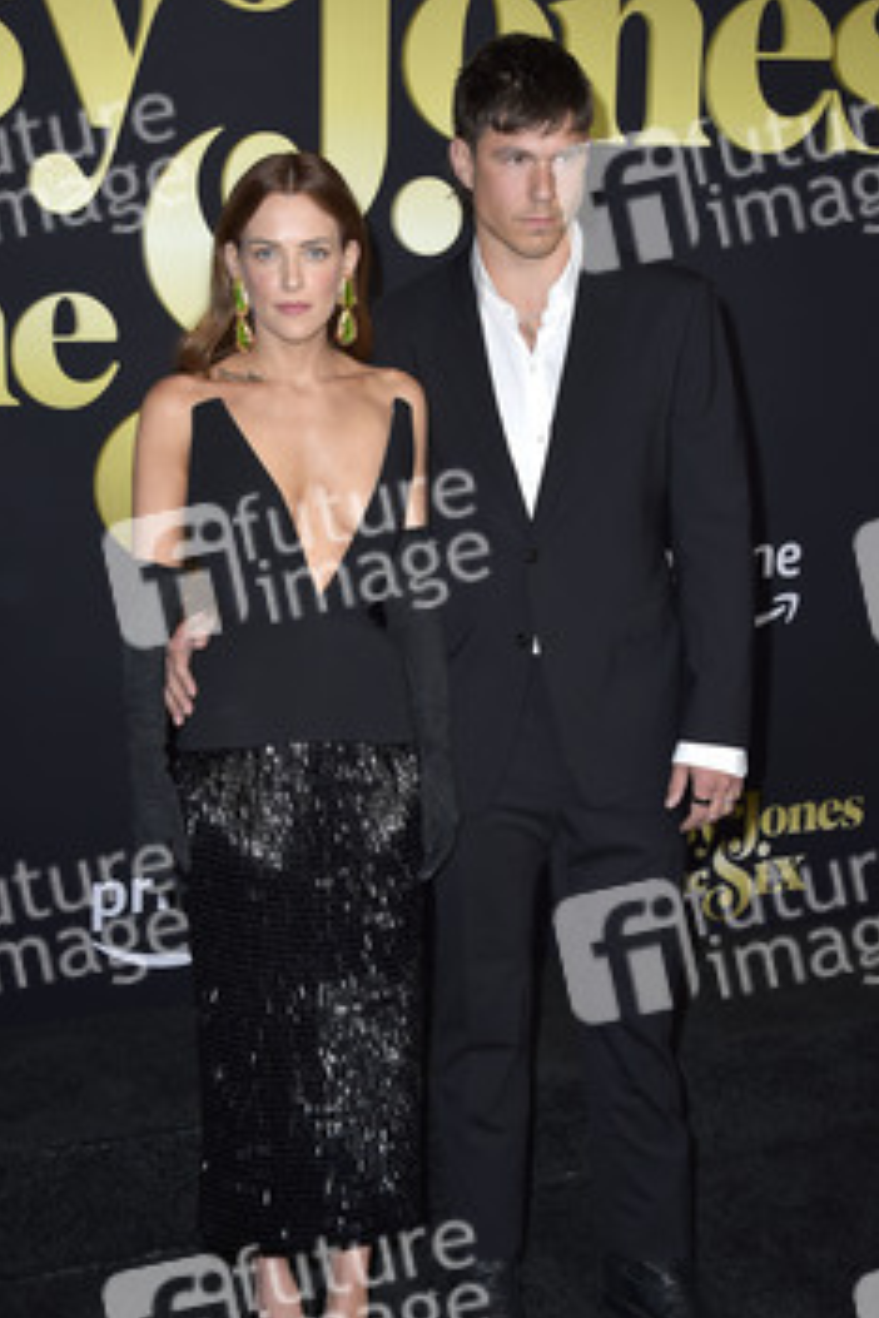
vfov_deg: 35.0
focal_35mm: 57
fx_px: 2087
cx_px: 408
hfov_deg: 23.8
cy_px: 747
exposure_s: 1/250
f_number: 6.3
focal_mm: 50
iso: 400
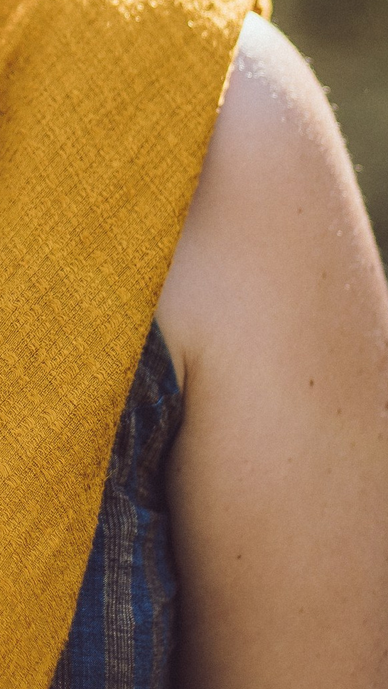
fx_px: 3787
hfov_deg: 5.8
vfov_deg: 10.3
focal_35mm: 207
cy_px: -71
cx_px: -282
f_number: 2
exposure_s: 1/1250
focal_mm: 50
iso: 100
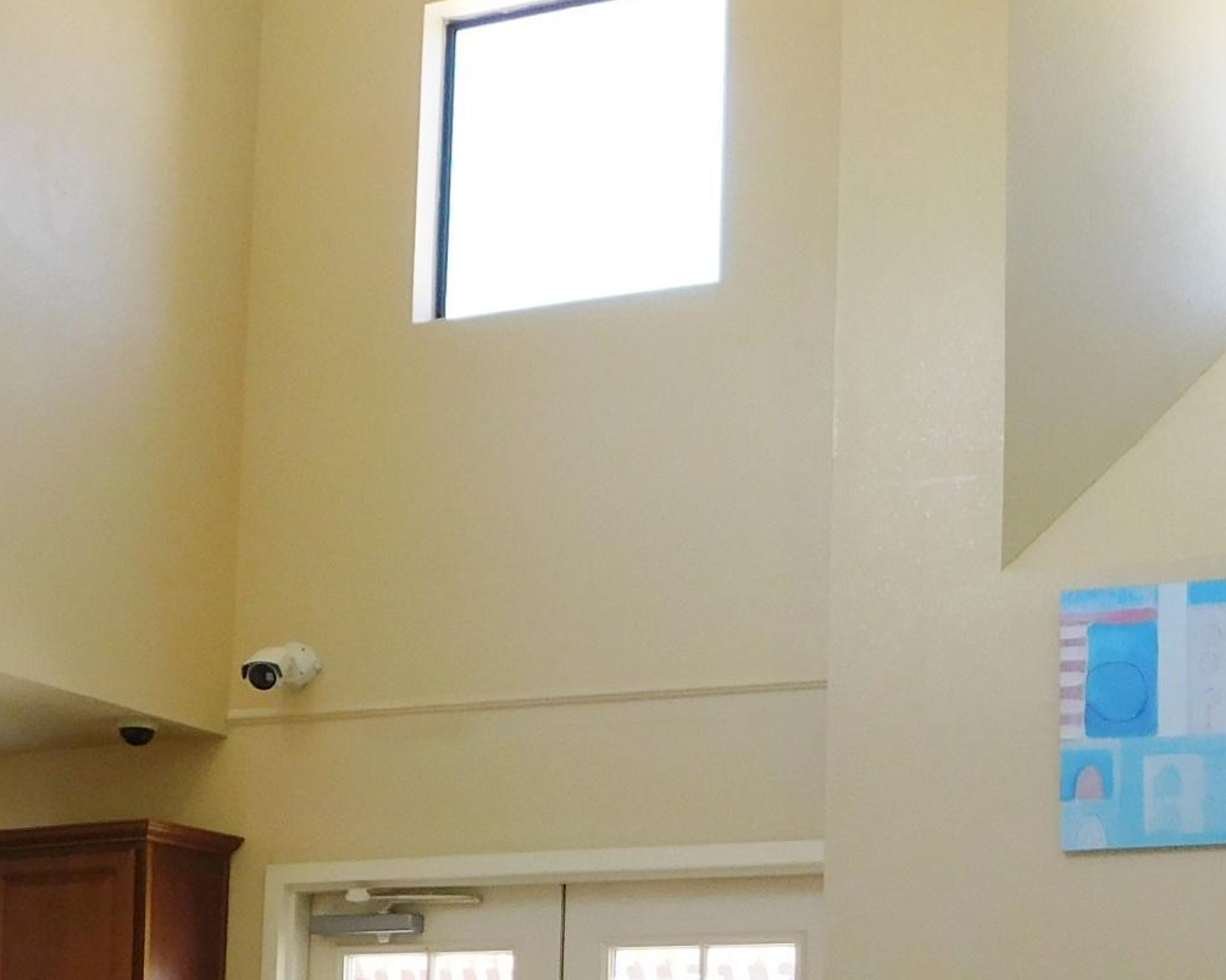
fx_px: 2431
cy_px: 928
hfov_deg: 27.9
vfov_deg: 22.1
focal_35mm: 67
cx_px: 937
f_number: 3
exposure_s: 1/125
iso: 125
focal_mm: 4
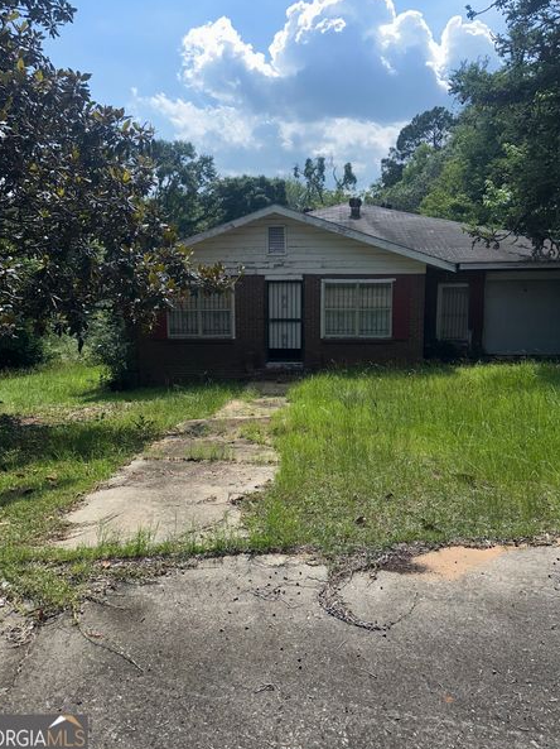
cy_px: 335
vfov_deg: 65.2
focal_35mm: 27
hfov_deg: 51.3
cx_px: 277
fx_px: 583
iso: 50
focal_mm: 6.86
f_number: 1.78
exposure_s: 1/7042
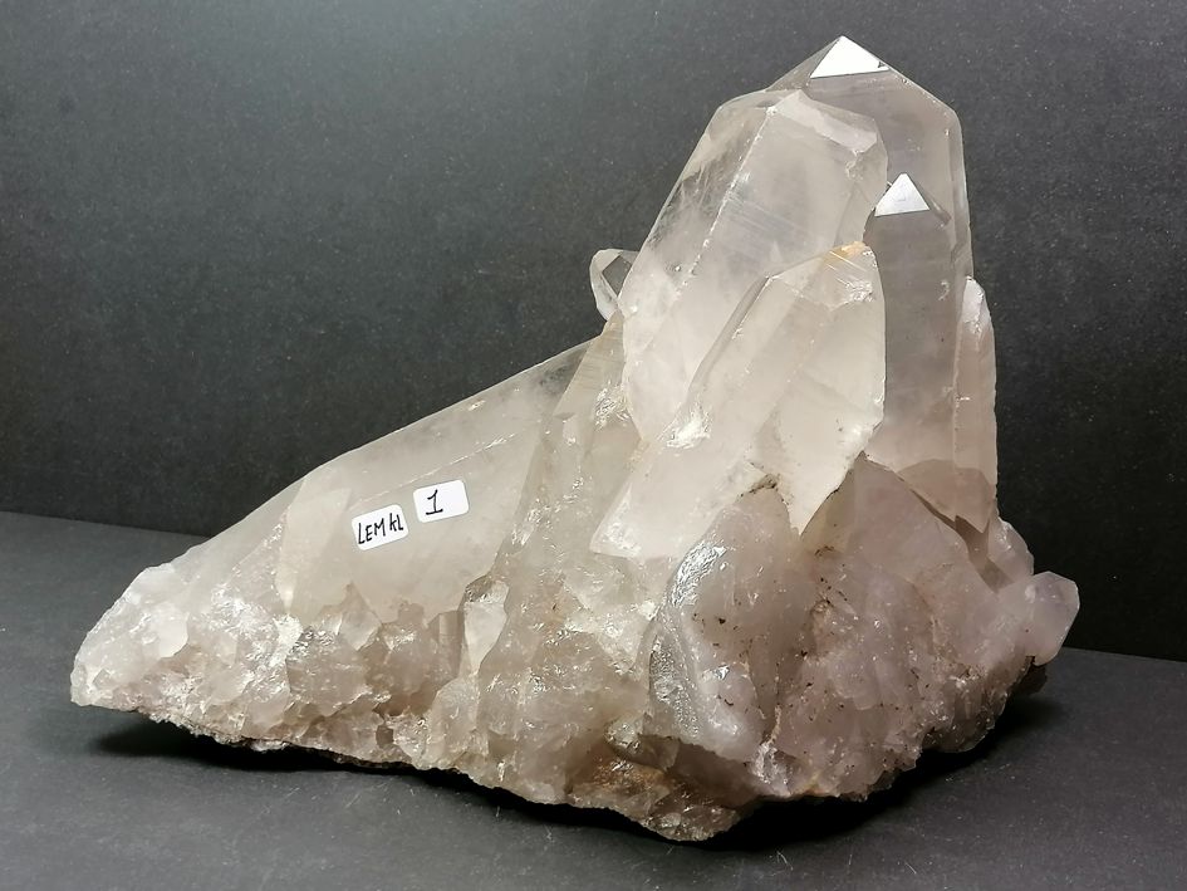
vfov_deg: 27.0
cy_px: 446
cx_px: 594
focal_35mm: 54
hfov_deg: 35.5
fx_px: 1852
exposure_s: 1/100
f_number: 1.8
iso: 50
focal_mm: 4.75
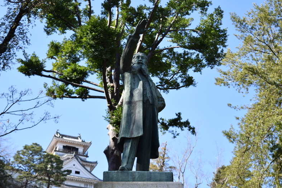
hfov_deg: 31.4
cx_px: 141
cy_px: 95
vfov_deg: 21.2
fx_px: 501
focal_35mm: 64
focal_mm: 42
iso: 100
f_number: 5.6
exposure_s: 1/200
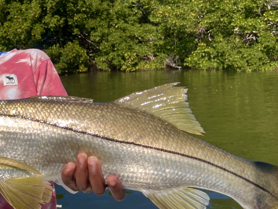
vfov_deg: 29.0
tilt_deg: -5.9
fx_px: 401
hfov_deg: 36.6
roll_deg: +2.3
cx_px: 48
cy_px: 84
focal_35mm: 50
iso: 50
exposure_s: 1/3571
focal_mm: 5.7
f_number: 1.5
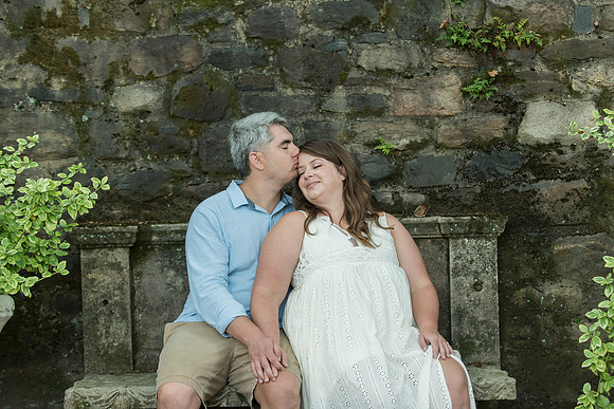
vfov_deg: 18.8
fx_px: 1237
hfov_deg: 27.9
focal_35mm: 73
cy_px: 201
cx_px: 316
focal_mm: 70
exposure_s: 1/125
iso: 800
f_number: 3.2
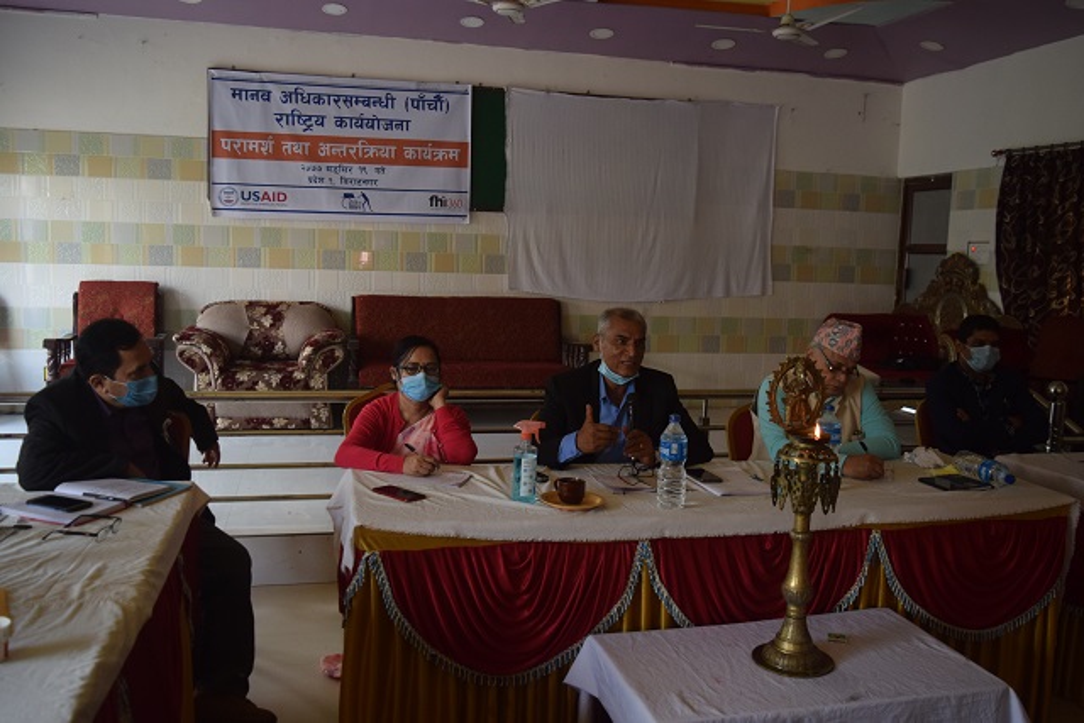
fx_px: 949
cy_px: 362
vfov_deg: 41.7
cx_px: 542
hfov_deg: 59.5
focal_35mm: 32
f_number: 4.5
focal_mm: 21
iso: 800
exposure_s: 1/80
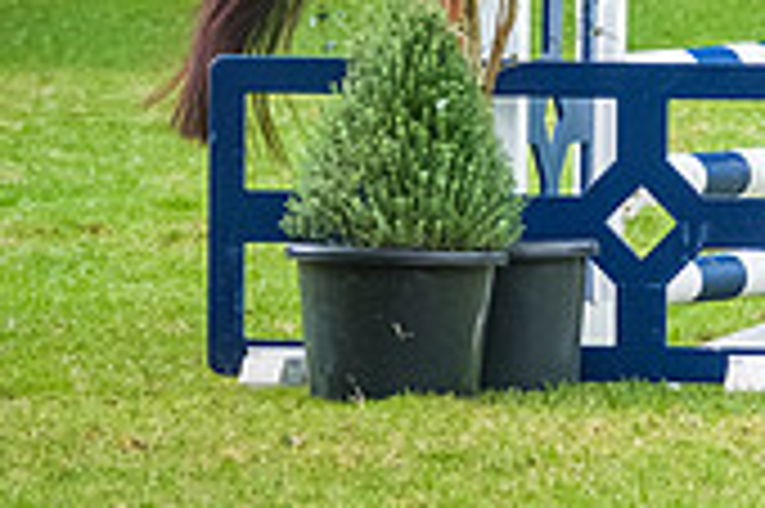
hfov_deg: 1.7
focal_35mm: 1210
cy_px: -322
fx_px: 25687
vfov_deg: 1.1
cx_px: 1003
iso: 4000
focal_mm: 176.7
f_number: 4.8
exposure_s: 1/1000
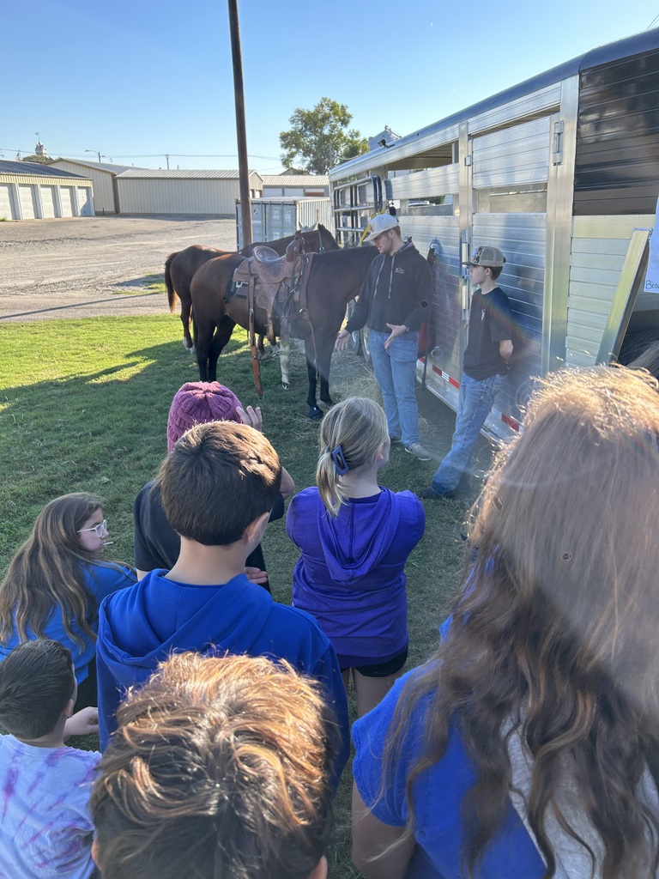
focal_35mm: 26
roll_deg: +0.7
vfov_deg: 67.3
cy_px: 440
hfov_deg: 53.1
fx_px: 660
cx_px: 330
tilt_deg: -16.6
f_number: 1.5
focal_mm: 5.7
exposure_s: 1/909
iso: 50
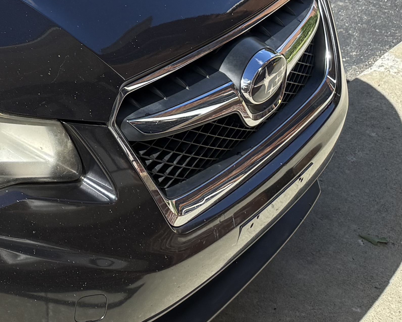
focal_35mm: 84
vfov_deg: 17.4
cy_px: -65
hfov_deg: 18.4
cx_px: -297
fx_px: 999
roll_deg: +0.0
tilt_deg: -24.8
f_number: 1.78
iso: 100
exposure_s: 1/2801
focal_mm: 6.76
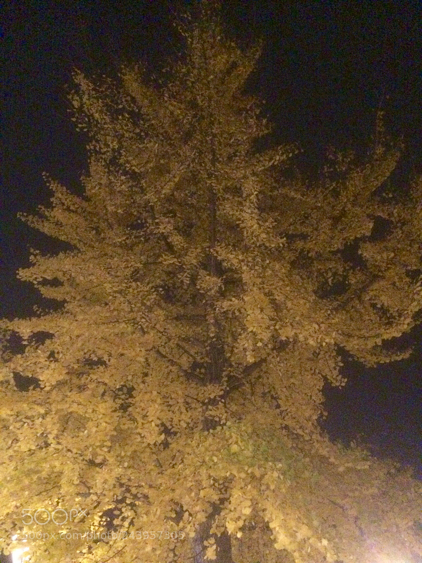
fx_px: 471
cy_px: 282
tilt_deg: +36.6
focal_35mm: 29
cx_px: 211
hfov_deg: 48.2
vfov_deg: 61.7
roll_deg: +0.9
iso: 1250
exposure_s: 1/17
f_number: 2.2
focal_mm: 4.15
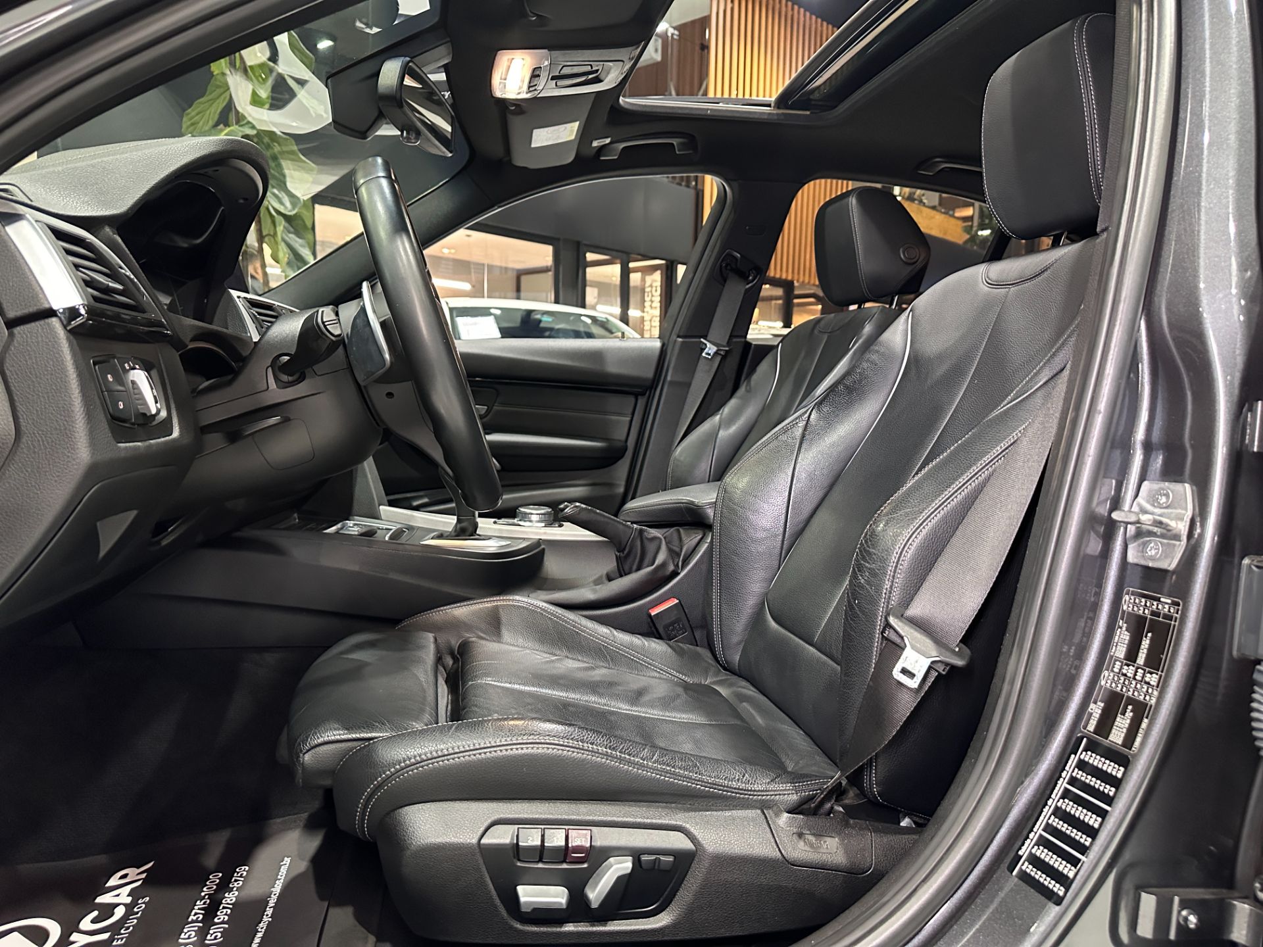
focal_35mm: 24
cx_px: 632
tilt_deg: -5.2
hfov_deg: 71.6
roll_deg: -1.5
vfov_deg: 56.8
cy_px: 474
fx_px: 876
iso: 800
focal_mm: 6.86
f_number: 1.78
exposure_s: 1/60
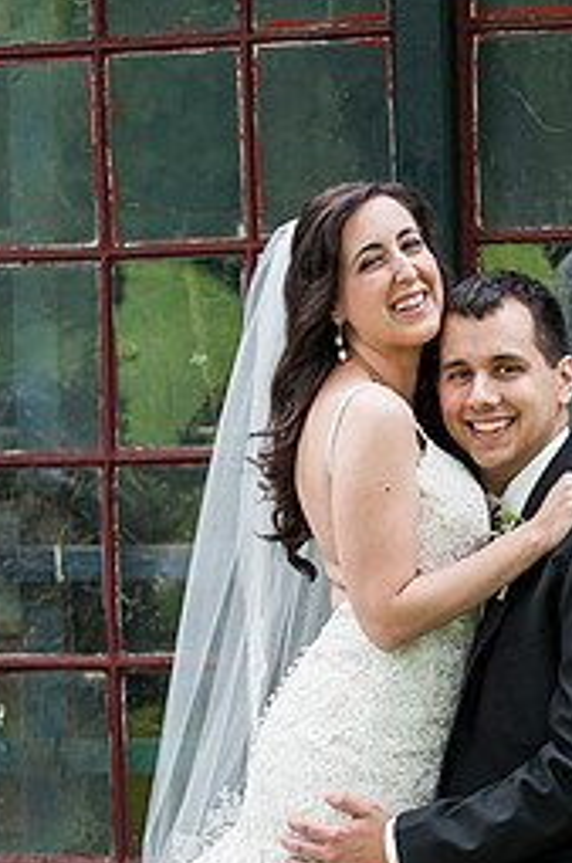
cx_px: 455
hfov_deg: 9.0
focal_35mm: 152
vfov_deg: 13.5
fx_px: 3637
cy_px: 525
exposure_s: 1/1000
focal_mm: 86
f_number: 3.5
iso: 800
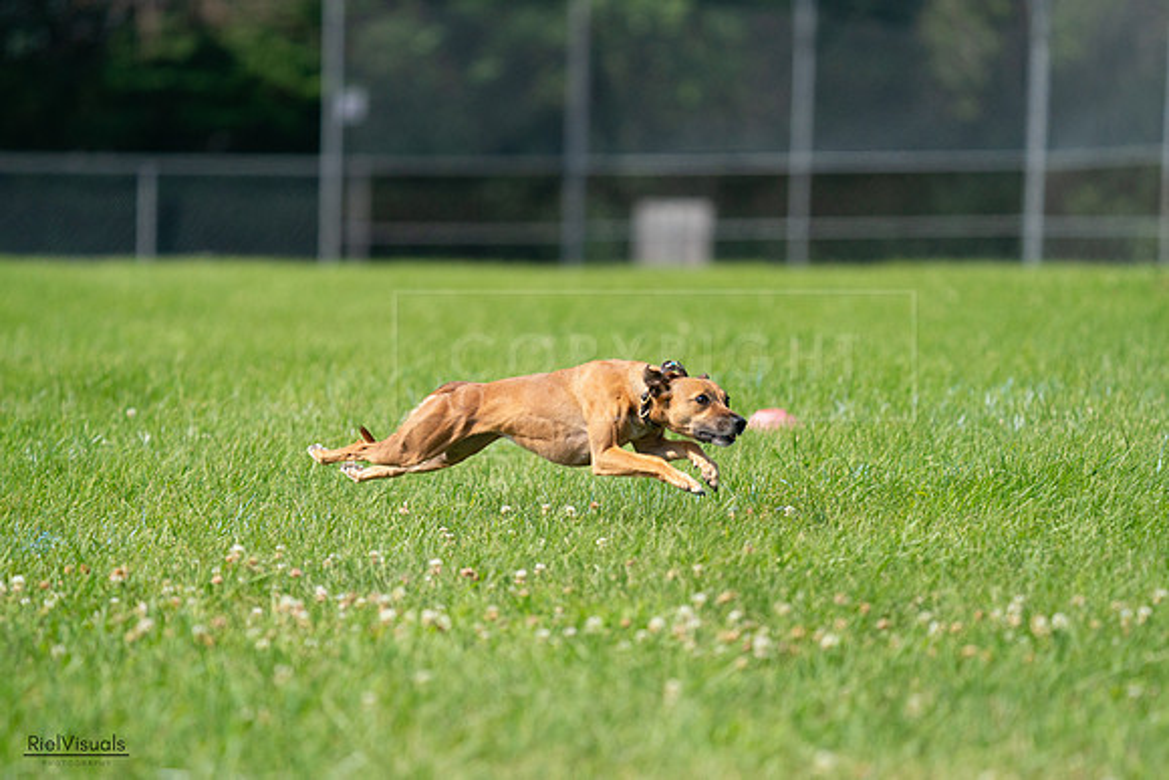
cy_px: 390
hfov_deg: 6.5
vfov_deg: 4.4
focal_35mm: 315
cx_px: 584
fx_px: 10231
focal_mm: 315
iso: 1000
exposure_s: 1/4000
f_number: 6.3
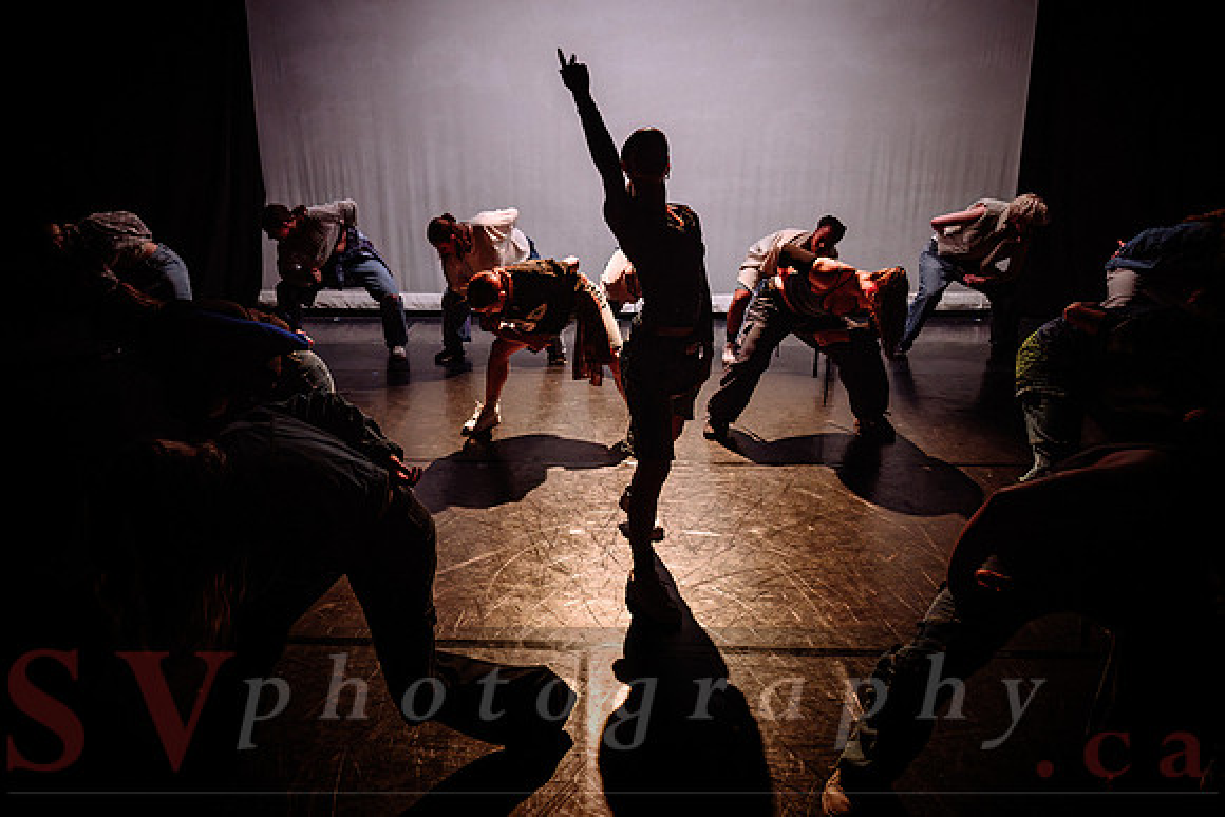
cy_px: 400
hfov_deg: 68.3
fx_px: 901
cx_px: 554
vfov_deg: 48.8
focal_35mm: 26
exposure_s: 1/300
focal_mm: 24
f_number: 2.8
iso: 2000
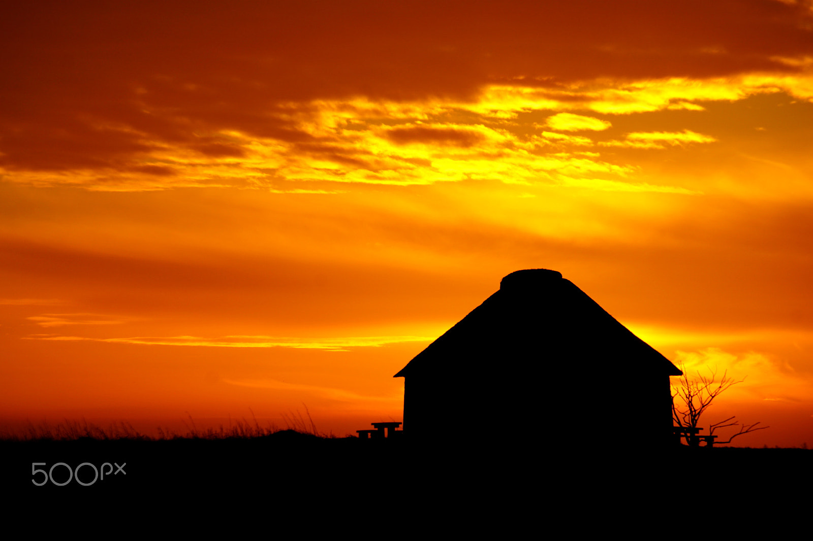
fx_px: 6773
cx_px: 406
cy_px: 270
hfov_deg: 6.9
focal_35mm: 300
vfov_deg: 4.6
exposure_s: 1/400
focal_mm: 200
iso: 100
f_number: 9
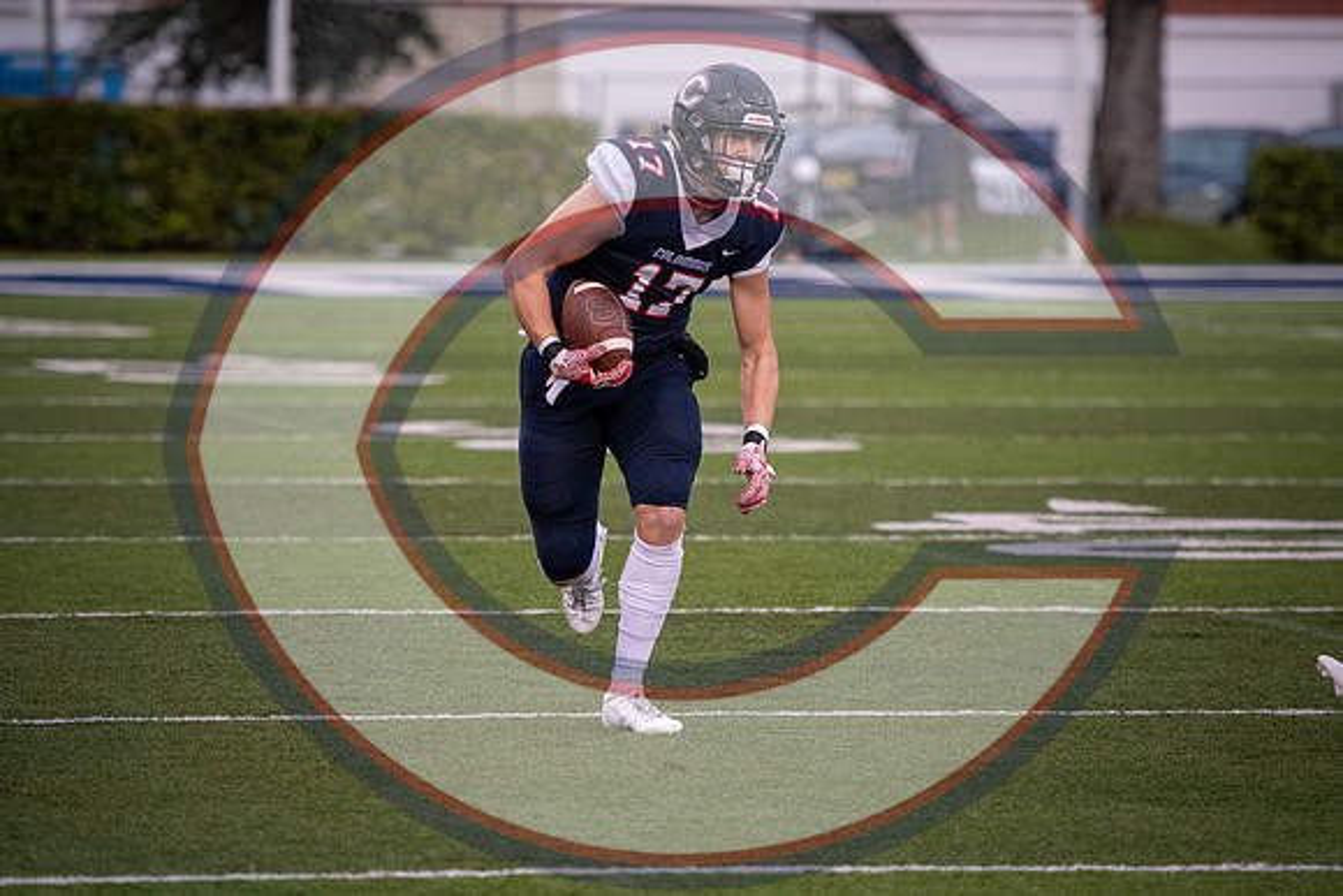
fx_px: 9235
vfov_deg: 5.6
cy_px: 448
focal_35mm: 248
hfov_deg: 8.3
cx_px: 672
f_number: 2.8
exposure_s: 1/2000
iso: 3200
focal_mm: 165
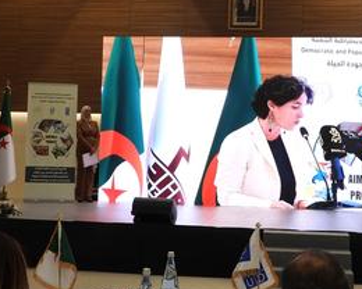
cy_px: 129
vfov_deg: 23.8
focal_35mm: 64
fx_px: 686
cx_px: 202
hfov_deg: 29.5
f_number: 3.2
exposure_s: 1/30
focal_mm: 6.8
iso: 250
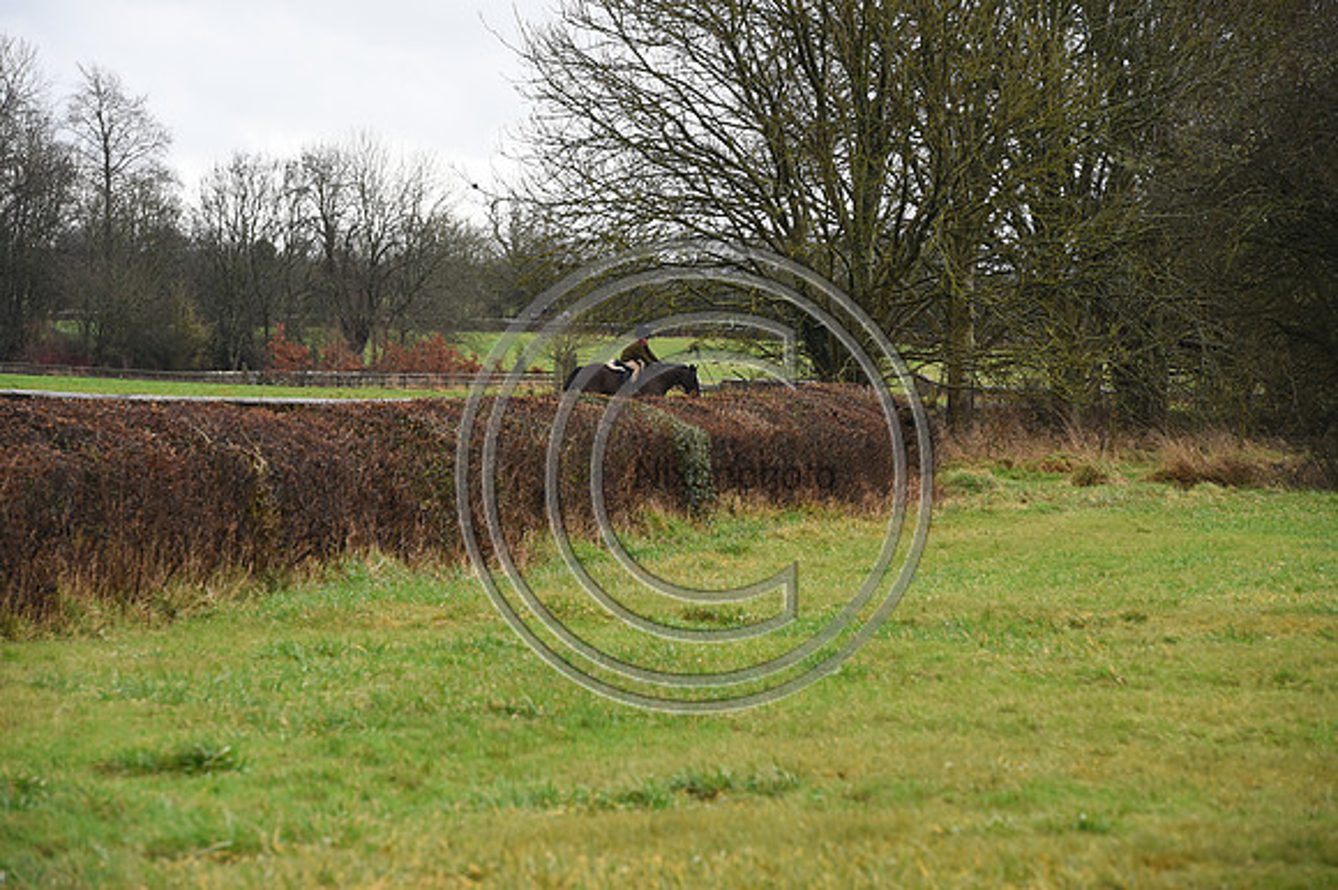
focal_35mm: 200
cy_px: 445
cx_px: 669
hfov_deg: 10.3
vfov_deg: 6.9
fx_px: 7429
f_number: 9
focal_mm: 200
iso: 2500
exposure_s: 1/1000
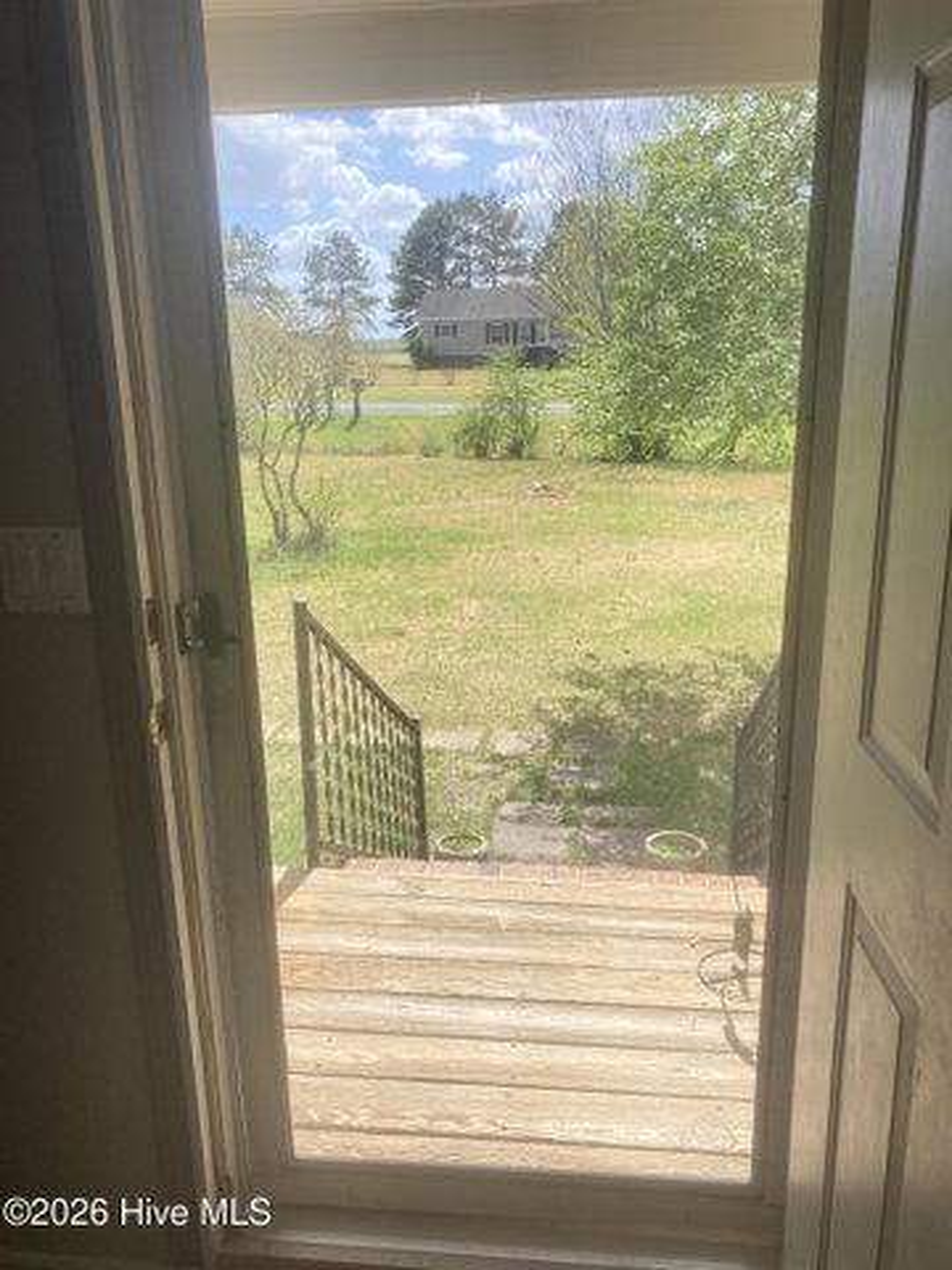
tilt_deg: -17.9
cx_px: 476
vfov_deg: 63.4
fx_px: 1027
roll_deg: -0.2
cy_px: 635
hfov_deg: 49.7
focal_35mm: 28
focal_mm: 3.99
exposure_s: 1/540
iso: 20
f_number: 1.8
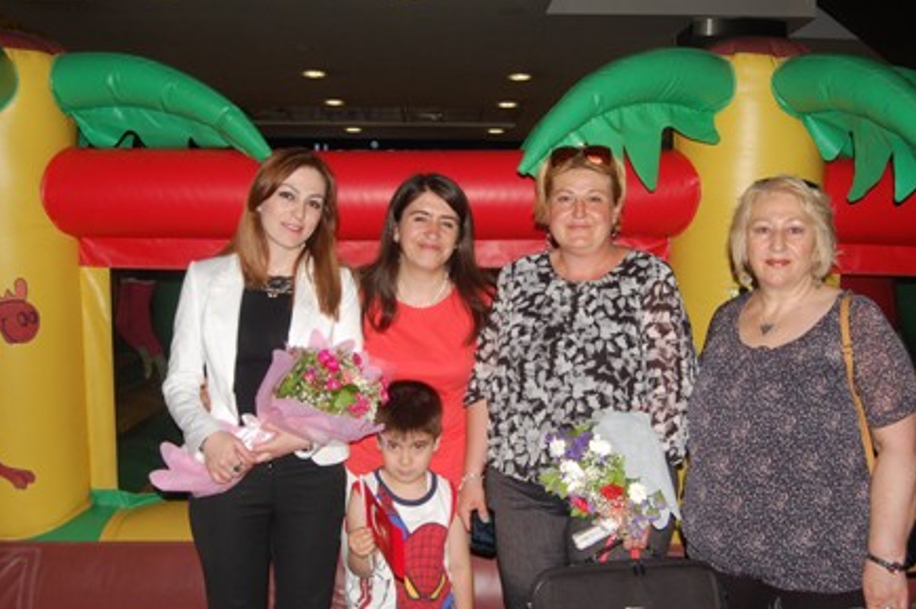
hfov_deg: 53.8
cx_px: 449
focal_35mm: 36
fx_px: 903
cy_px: 307
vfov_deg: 37.3
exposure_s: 1/160
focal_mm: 23
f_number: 7.1
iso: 400
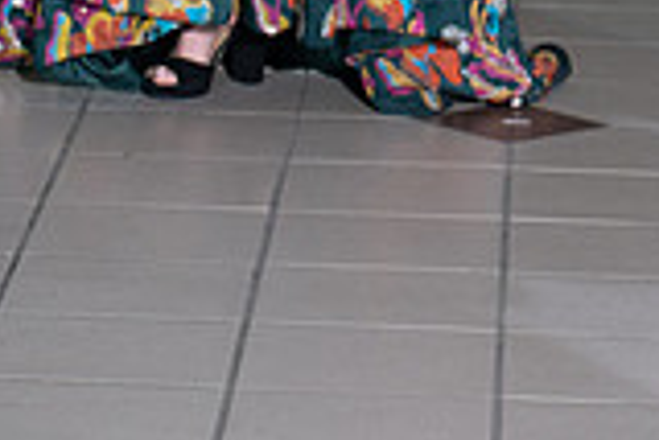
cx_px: 313
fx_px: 5240
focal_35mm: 286
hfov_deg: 7.2
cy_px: -473
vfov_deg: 4.7
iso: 1250
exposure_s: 1/160
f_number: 5.6
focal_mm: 102
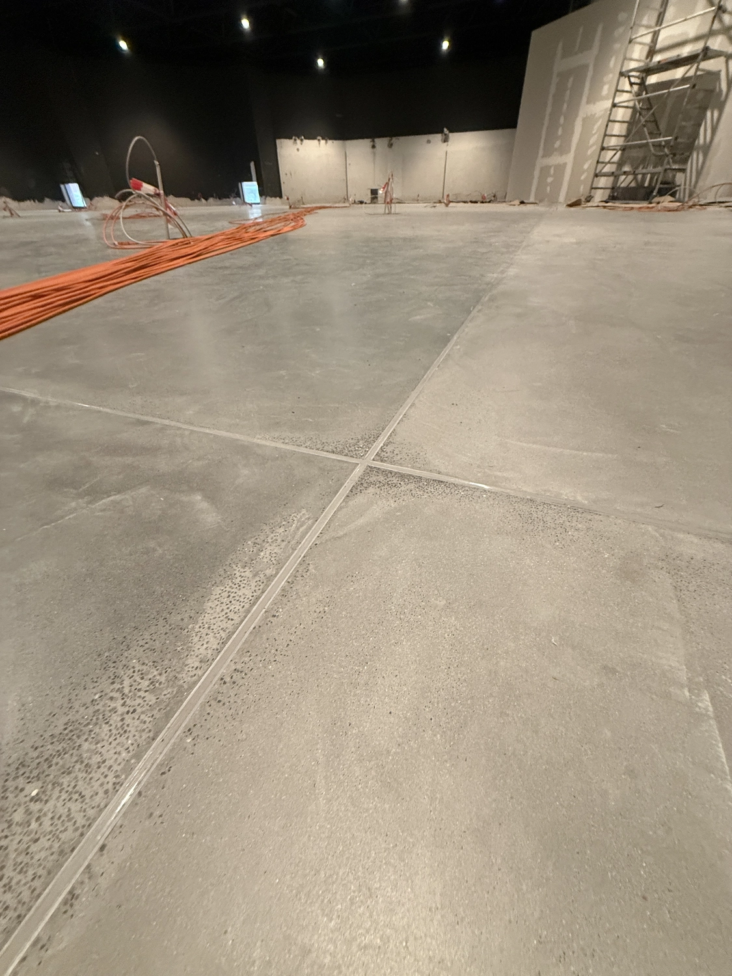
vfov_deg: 102.1
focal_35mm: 14
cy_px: 488
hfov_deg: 85.7
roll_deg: +1.4
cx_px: 366
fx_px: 395
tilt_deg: -36.6
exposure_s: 1/49
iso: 400
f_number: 2.2
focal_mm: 2.22
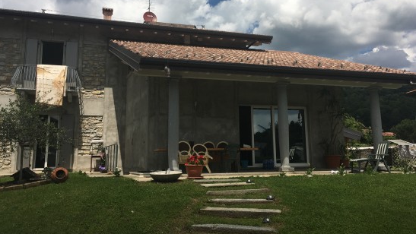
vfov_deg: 36.6
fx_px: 353
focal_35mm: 32
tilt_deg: +9.5
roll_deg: +0.8
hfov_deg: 61.0
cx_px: 210
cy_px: 101
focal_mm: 4.15
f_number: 2.2
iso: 25
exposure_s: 1/2564
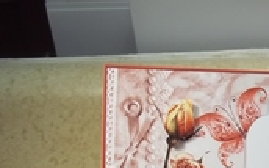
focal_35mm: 100
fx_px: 732
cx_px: 322
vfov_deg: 12.6
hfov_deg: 19.6
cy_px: 221
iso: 80
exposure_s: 1/40
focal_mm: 6.5
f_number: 3.1
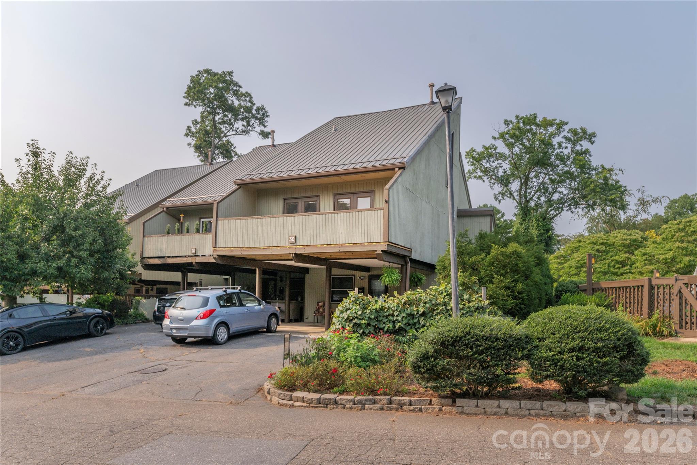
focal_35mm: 24
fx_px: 465
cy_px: 232
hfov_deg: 73.7
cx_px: 348
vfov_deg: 53.1
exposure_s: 1/1600
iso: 320
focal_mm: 24
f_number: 7.1
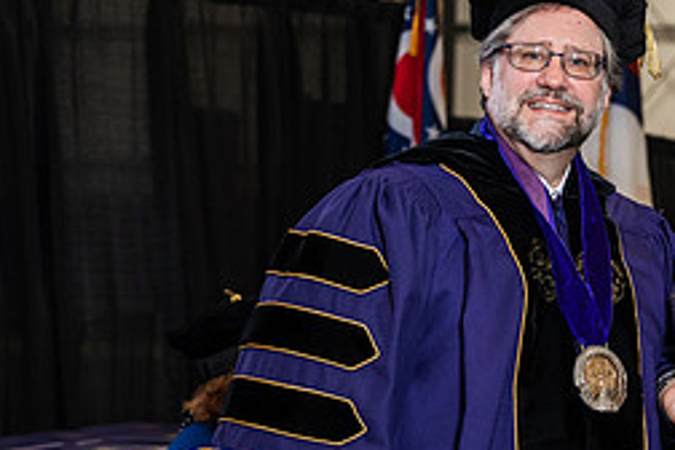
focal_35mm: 161
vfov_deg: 8.5
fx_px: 3019
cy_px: 296
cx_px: 629
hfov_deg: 12.6
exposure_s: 1/200
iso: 1250
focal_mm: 70
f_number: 4.5
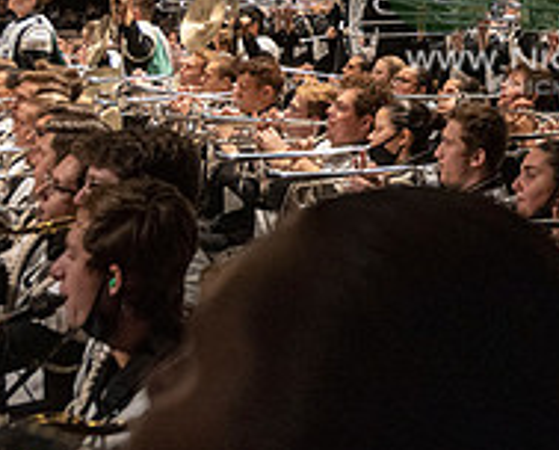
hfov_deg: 25.5
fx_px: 1144
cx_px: 609
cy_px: -46
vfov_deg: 21.1
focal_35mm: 69
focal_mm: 24
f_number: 4
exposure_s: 1/500
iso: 2500
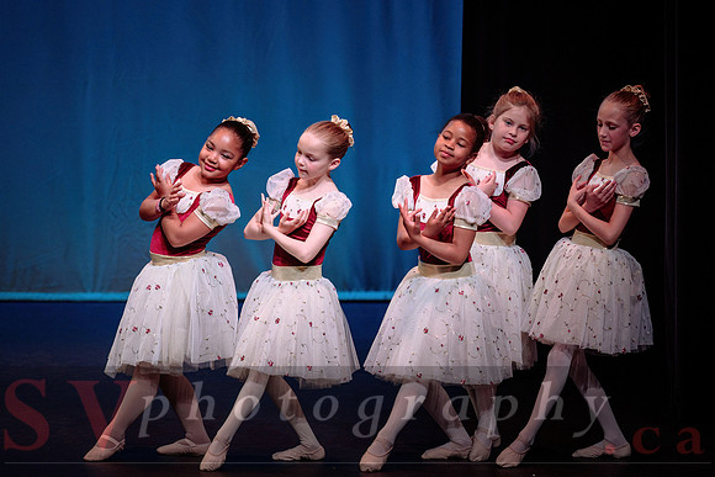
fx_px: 4835
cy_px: 187
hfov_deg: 8.5
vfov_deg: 5.6
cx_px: 401
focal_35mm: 243
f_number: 2.8
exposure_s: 1/400
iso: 1250
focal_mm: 200
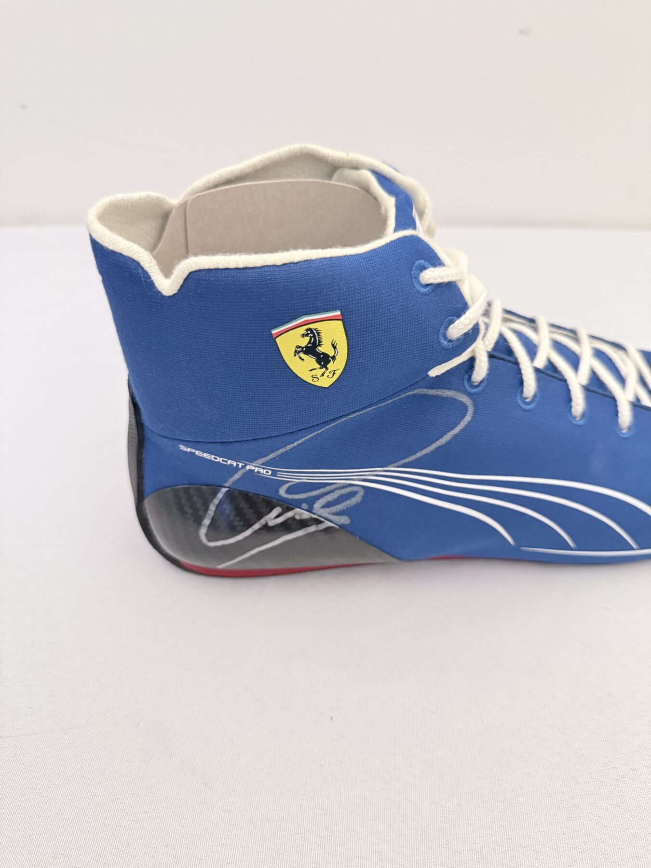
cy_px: 434
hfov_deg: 56.8
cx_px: 326
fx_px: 602
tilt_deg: -45.0
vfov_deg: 71.6
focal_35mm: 24
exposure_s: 1/50
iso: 800
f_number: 1.78
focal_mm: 6.76
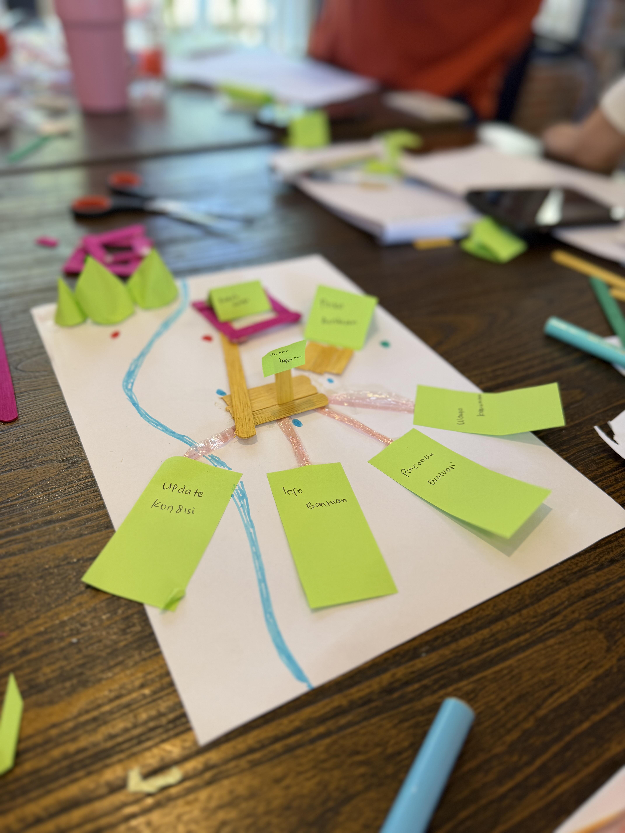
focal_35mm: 24
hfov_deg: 56.8
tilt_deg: -38.0
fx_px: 578
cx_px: 312
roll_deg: -4.4
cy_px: 416
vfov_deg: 71.6
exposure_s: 1/100
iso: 64
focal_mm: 6.76
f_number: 1.78
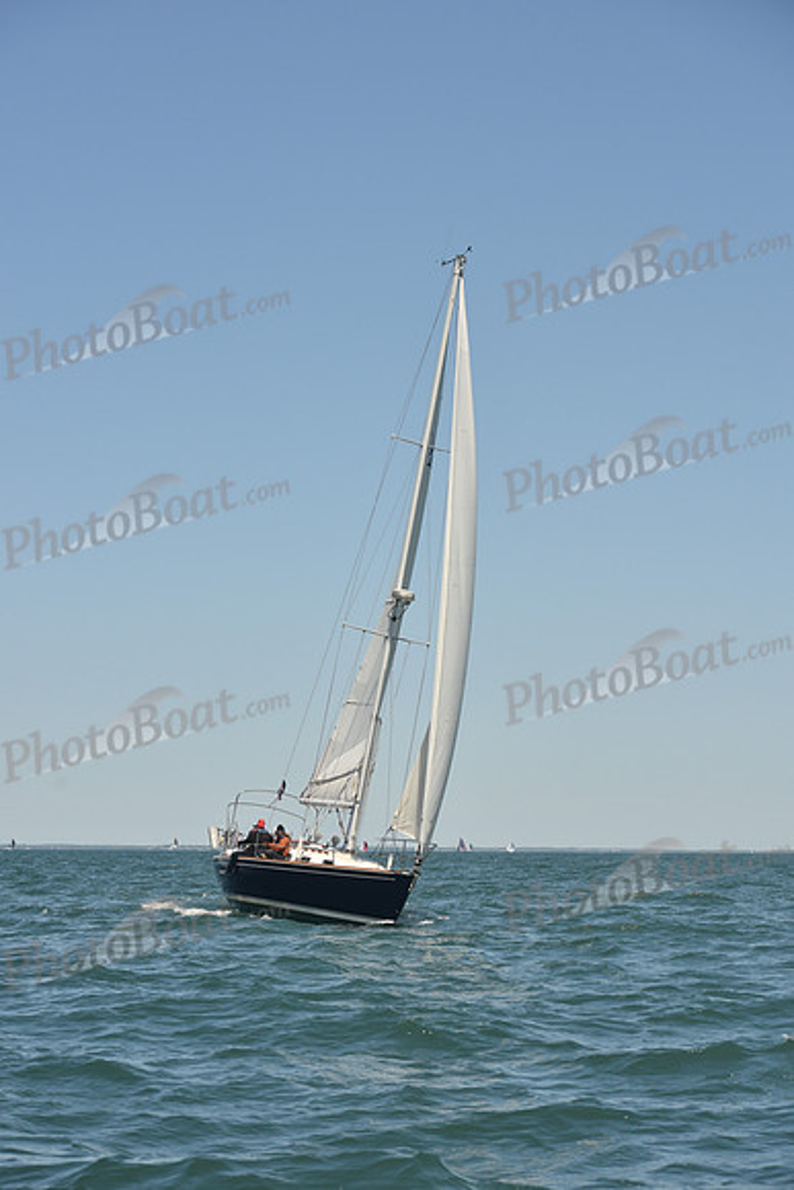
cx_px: 397
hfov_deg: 17.5
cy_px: 595
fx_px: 2579
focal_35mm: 78
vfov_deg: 26.0
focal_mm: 78
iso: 250
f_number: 7.1
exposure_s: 1/800
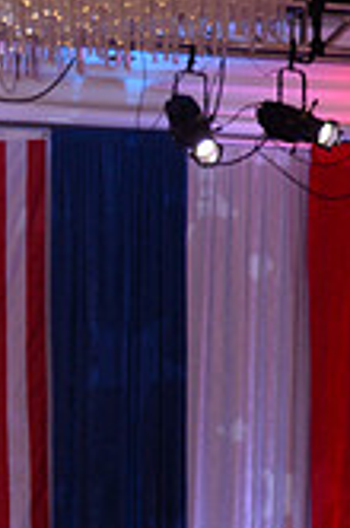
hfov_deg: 6.3
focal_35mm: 217
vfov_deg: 9.3
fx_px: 3178
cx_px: 75
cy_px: 735
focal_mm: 62
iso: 2000
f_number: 5
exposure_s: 1/250
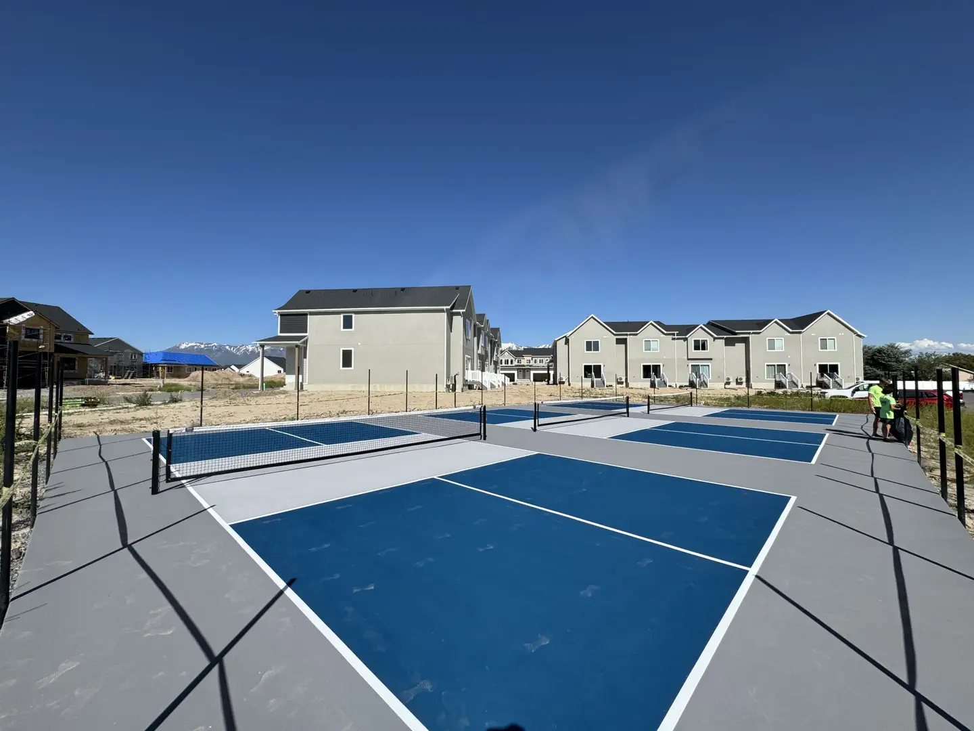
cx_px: 487
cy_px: 366
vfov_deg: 85.7
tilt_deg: +1.5
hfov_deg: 102.1
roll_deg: +0.1
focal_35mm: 14
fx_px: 394
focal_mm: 2.22
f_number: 2.2
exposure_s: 1/3906
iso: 50
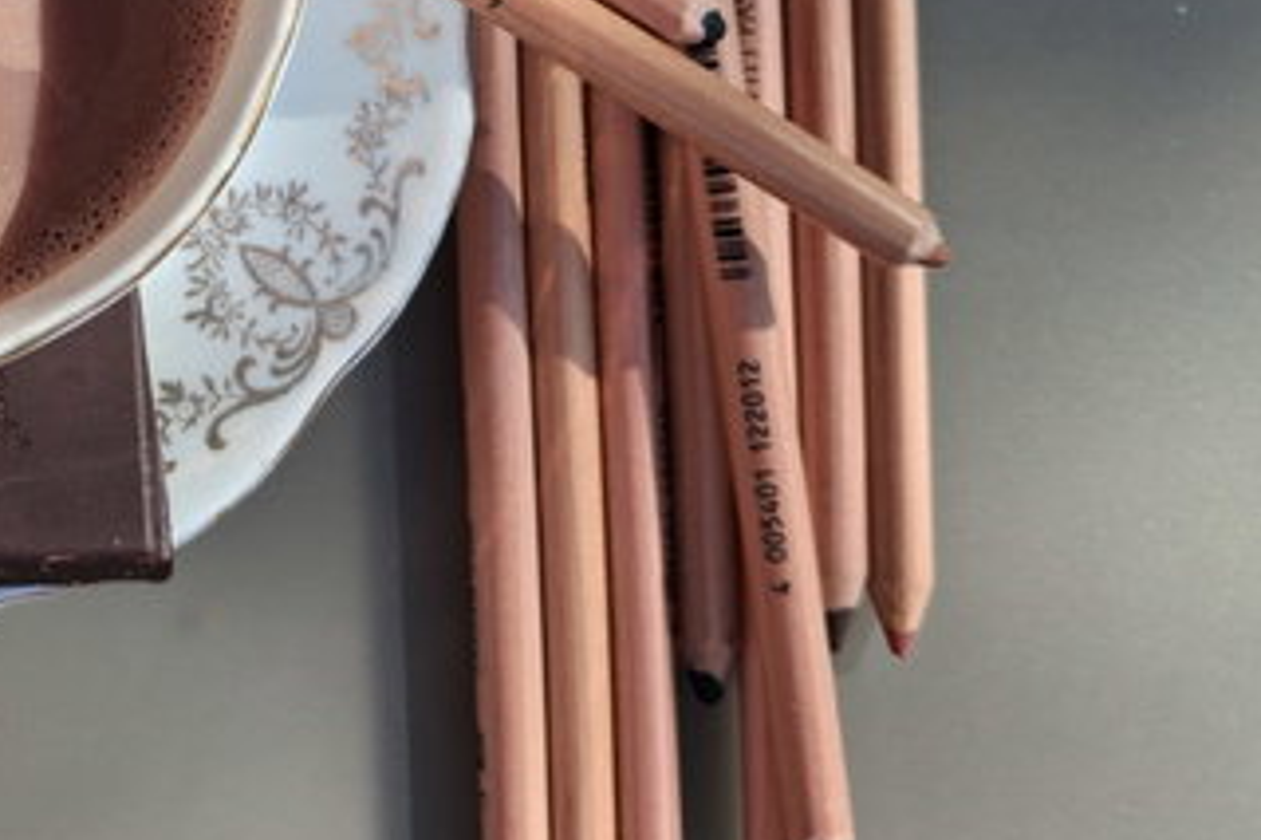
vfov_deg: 23.4
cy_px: 148
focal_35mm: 57
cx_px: 116
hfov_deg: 33.2
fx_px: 1995
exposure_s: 1/483
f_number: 1.8
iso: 25
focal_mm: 4
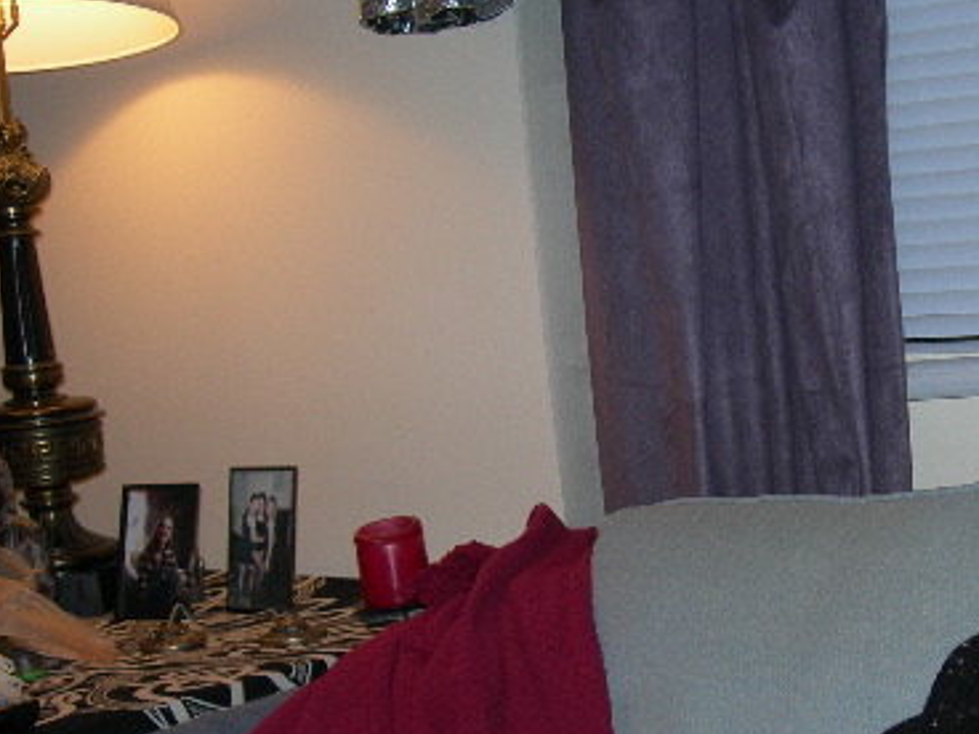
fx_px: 1867
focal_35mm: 66
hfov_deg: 29.0
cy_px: 569
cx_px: 732
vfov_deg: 22.0
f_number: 2.8
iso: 50
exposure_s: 1/60.1
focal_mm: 7.8
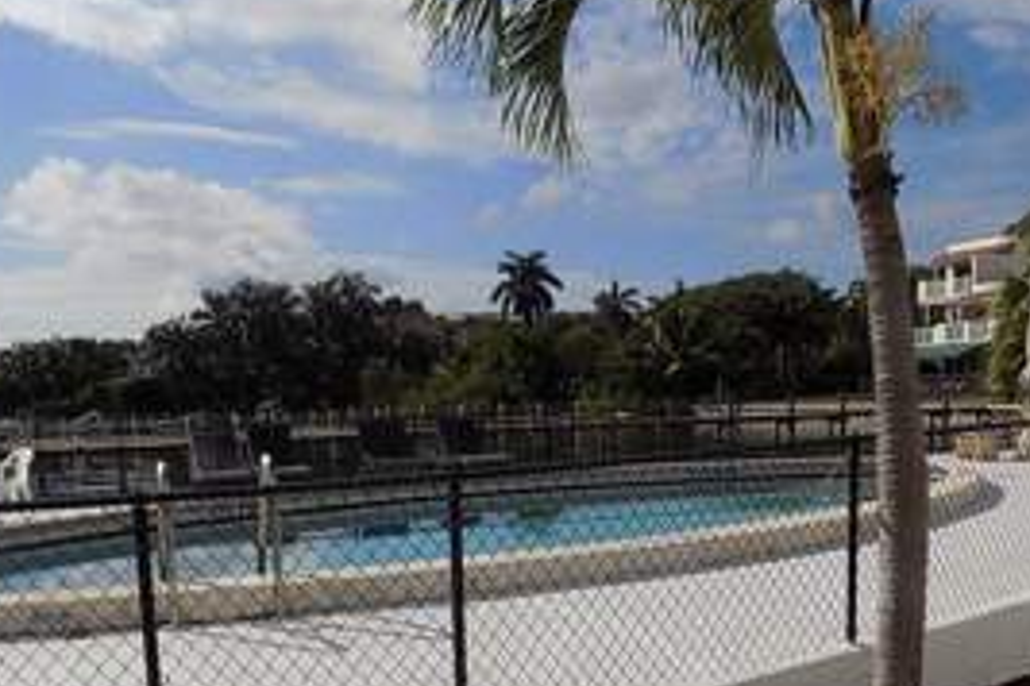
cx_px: 498
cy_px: 636
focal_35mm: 43
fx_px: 1230
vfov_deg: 29.7
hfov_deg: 45.4
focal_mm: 4
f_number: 9.9
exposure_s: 1/250
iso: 80
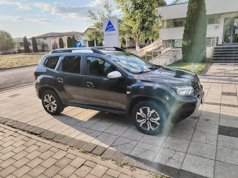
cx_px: 124
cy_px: 92
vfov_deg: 54.9
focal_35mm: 25
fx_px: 172
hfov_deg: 69.4
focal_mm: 5.25
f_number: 1.75
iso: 100
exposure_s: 1/315
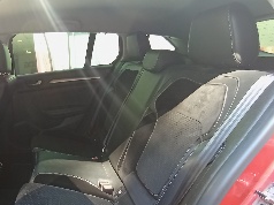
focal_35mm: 28
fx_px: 221
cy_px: 134
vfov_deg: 49.0
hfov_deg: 58.7
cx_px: 55
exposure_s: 1/50
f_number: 2.2
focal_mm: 1.65
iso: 94
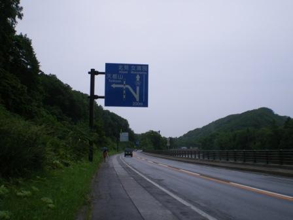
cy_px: 110
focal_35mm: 38
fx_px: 322
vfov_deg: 37.7
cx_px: 146
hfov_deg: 49.0
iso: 64
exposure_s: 1/200
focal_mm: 6.3
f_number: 4.6
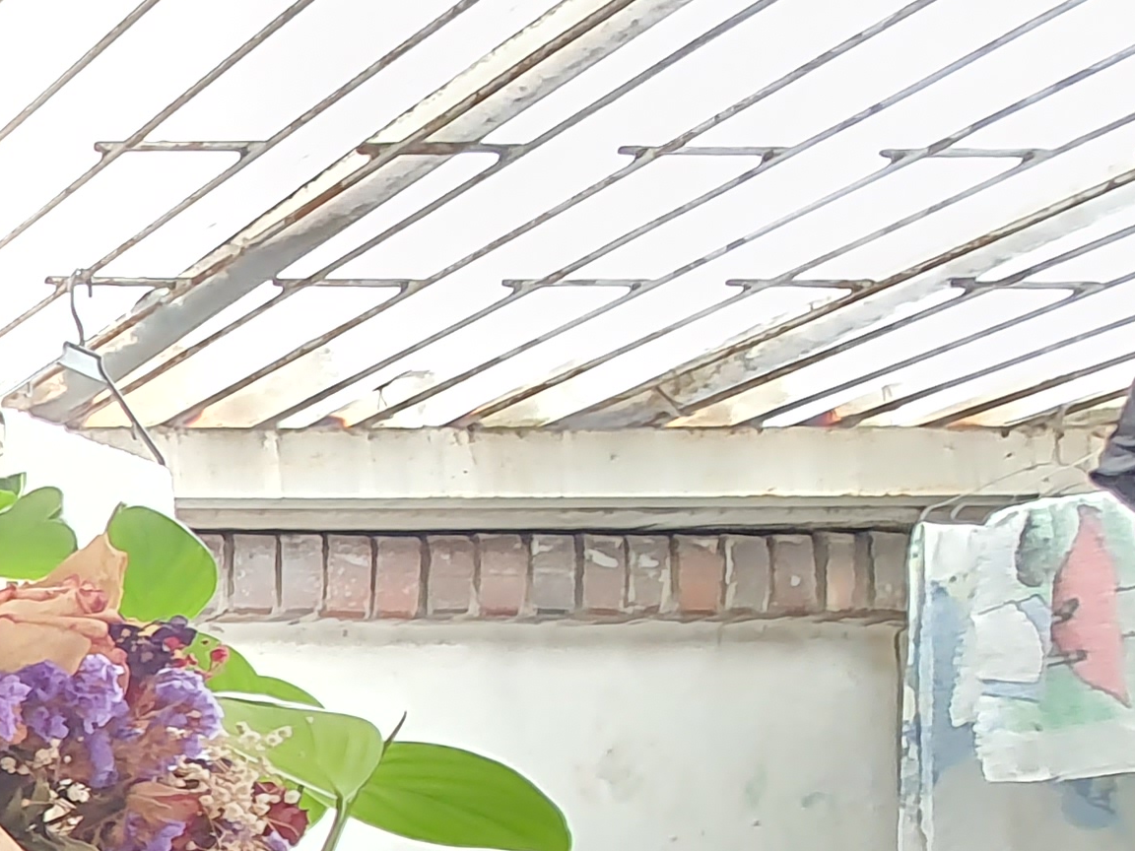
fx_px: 1705
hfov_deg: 19.8
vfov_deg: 24.9
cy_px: 1056
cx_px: -1106
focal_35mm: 52
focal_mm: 1.8
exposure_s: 1/60
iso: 160
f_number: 2.2
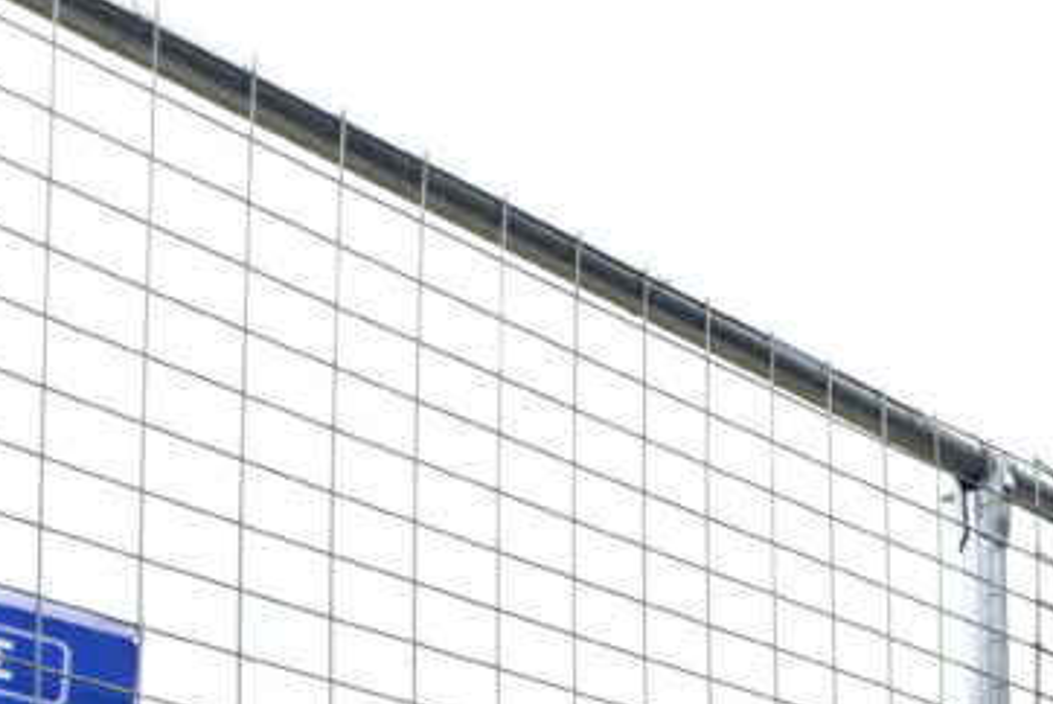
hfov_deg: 18.6
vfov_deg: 12.3
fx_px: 3103
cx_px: 1146
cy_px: 1088
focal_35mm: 106
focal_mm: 32
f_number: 6.3
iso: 3200
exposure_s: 1/500
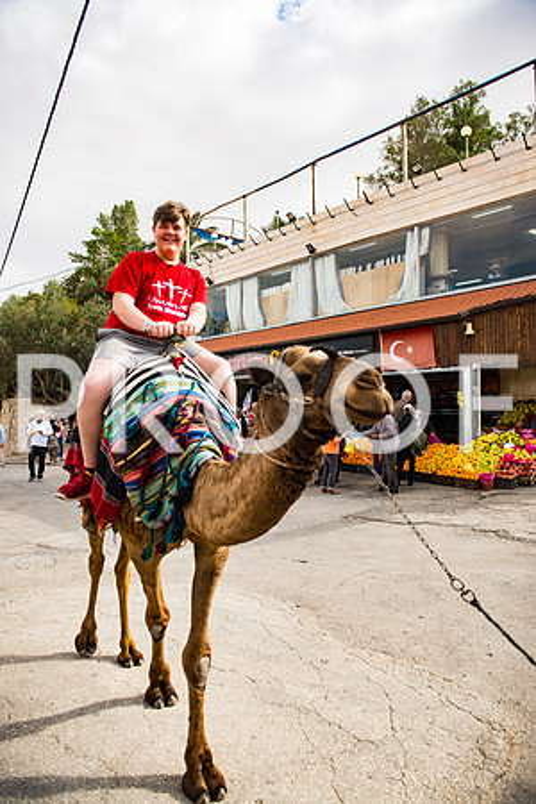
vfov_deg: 73.7
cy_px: 402
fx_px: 536
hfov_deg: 53.1
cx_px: 268
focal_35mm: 24
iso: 200
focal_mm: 24
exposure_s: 1/2500
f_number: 2.8
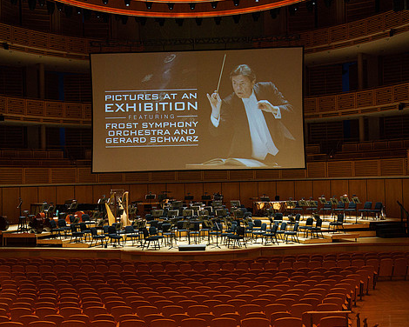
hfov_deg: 36.7
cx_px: 198
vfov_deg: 29.7
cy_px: 163
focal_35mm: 51
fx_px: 617
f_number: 5.6
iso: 2500
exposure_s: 1/200
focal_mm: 43
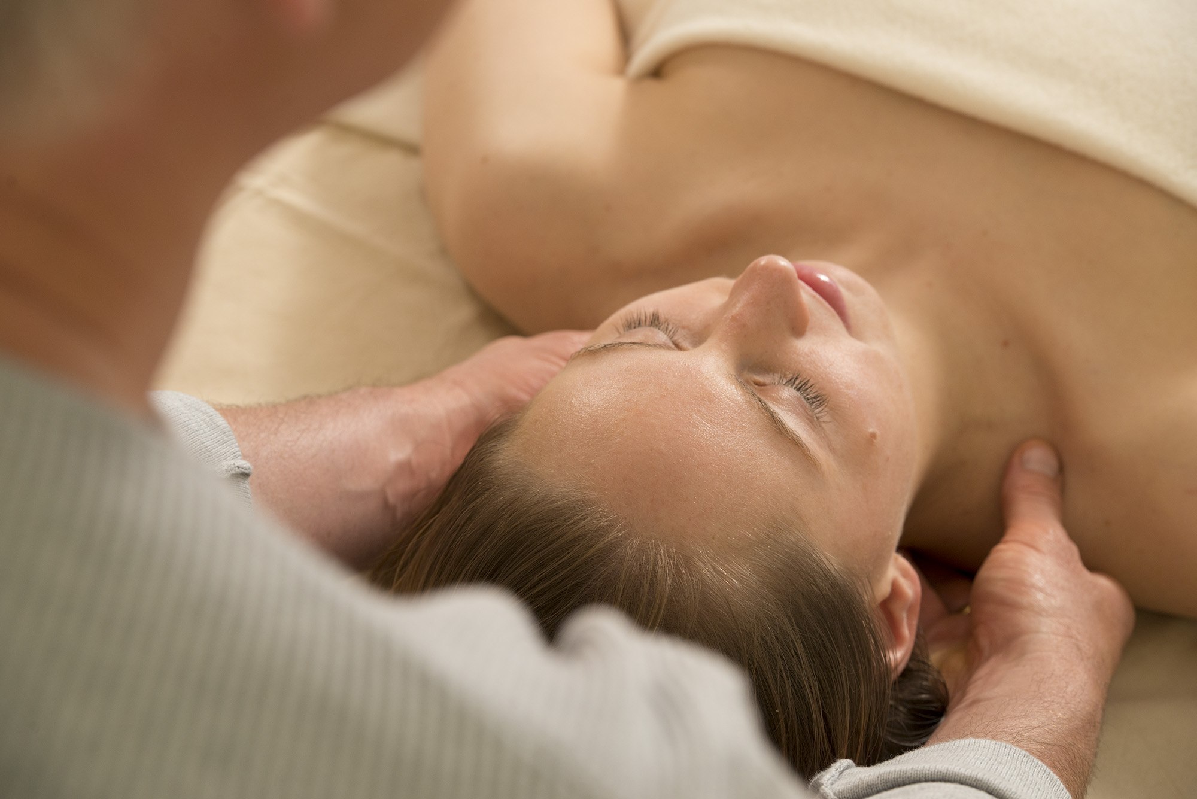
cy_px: 400
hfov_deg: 17.1
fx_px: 3991
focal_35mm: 120
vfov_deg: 11.4
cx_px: 598
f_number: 6.3
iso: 400
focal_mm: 120
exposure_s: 1/60
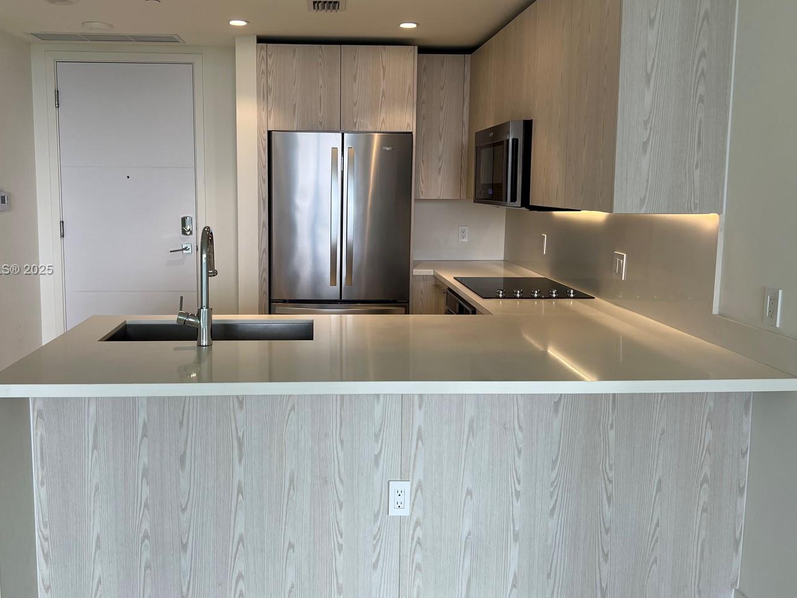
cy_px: 270
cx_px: 347
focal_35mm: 32
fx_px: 737
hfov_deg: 56.6
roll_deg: -0.7
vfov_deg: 44.1
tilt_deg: -5.4
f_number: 1.5
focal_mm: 5.7
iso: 50
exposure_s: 1/120
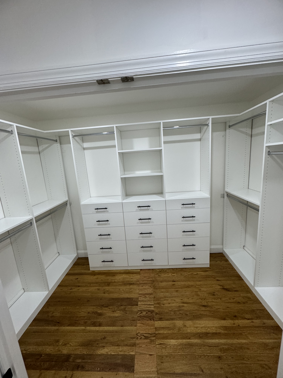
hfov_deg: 85.7
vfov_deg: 102.1
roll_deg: +4.8
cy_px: 189
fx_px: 153
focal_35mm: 14
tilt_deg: -10.7
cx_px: 142
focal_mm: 2.22
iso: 250
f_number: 2.2
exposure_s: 1/120
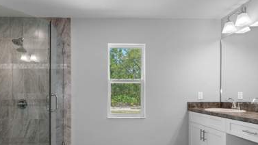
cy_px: 102
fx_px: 164
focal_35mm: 24
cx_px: 112
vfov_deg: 46.5
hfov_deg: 75.9
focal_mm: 12
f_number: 8
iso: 320
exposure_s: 1/2.5
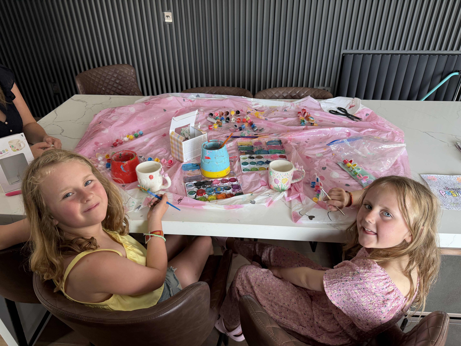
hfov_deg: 71.6
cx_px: 230
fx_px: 320
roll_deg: +1.5
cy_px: 173
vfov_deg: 56.8
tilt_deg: -35.7
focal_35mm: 24
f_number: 1.78
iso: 125
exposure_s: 1/100
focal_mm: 6.76
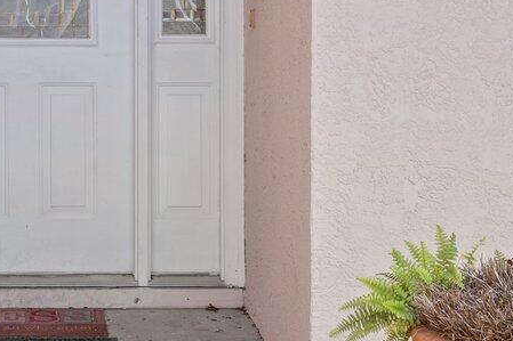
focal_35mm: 105
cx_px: 43
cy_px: -3
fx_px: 1496
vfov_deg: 12.9
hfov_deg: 19.1
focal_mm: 23
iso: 100
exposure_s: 1/8
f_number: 9
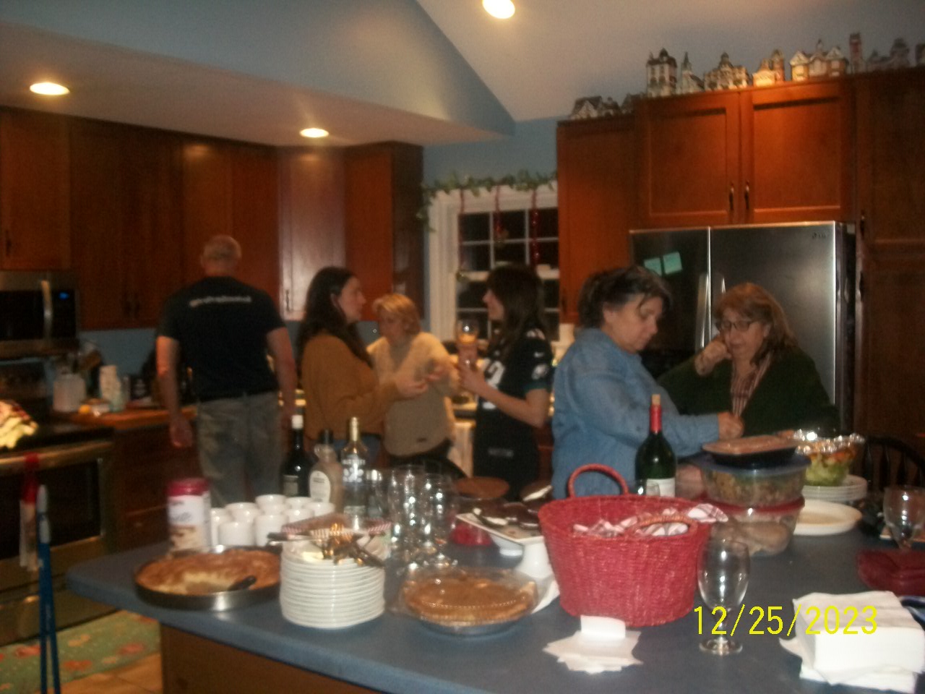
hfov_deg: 56.8
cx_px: 462
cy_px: 347
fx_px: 855
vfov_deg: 44.2
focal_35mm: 32
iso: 200
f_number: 2.9
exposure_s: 1/30
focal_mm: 5.7
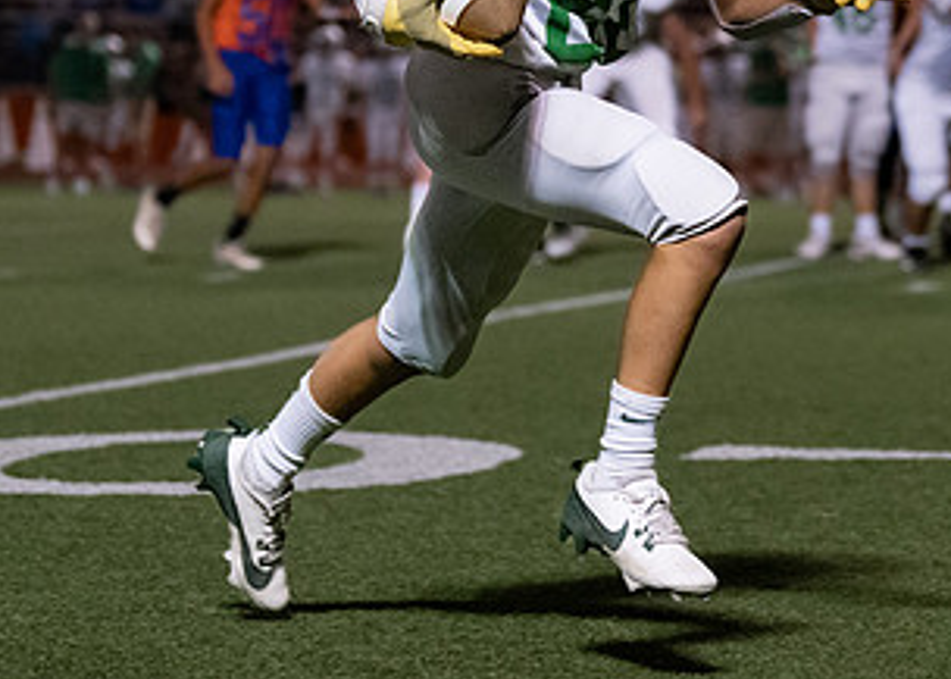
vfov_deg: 7.3
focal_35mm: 197
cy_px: 48
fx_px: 5320
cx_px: 737
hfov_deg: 10.2
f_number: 2.8
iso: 4000
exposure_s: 1/1000
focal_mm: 70
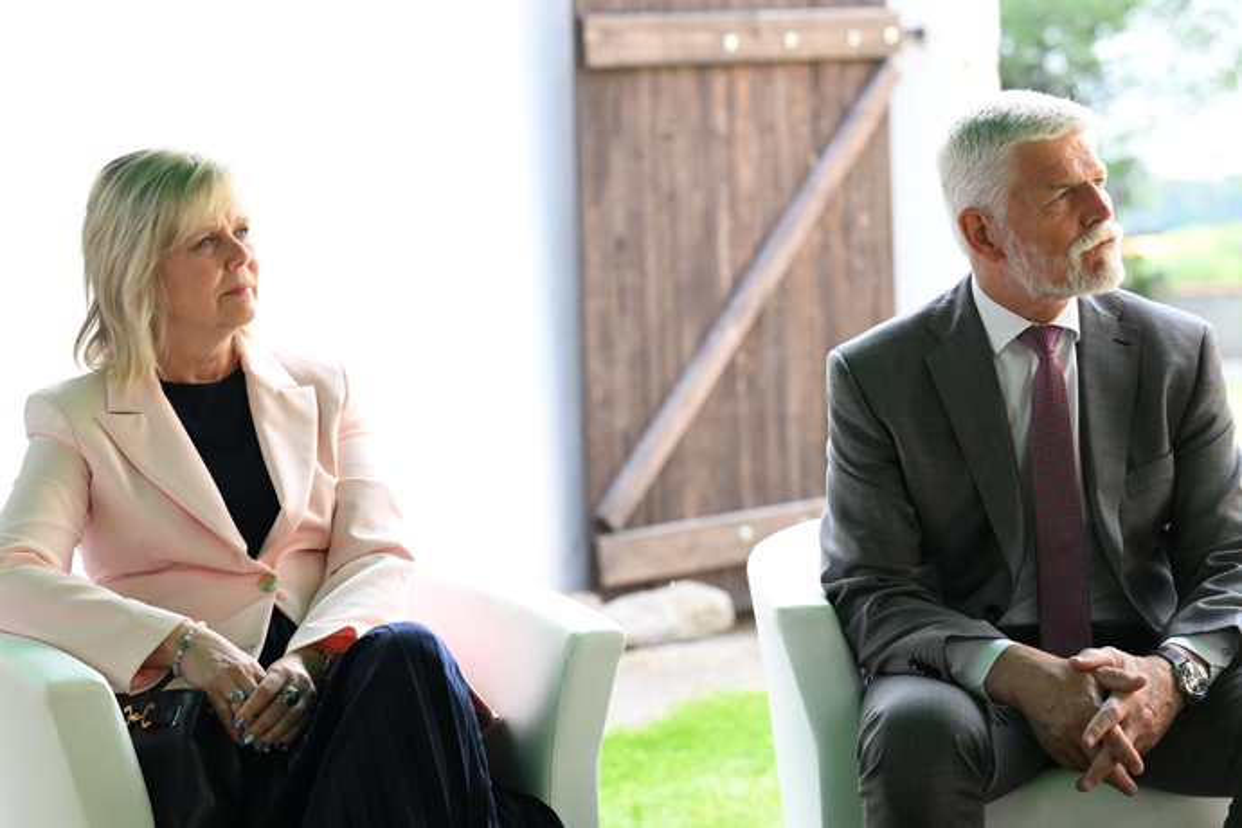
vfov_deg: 14.3
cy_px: 414
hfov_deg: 21.2
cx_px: 621
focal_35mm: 96
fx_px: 3312
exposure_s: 1/1250
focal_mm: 96
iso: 2000
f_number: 4.5
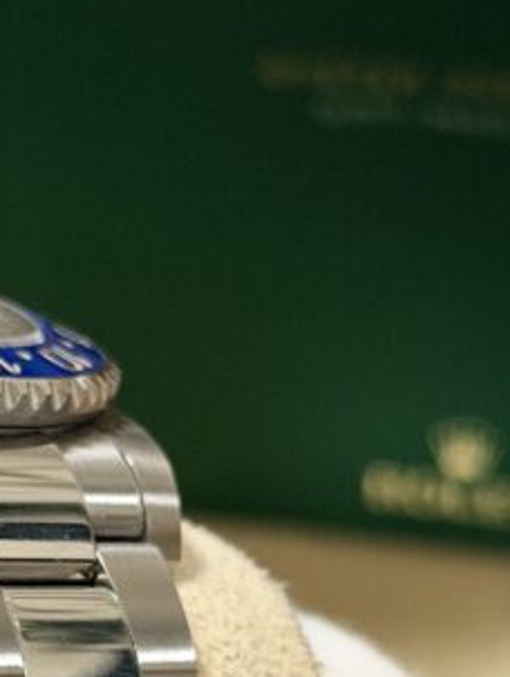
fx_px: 3176
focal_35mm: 162
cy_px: 632
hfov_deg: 9.1
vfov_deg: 12.1
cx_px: -13
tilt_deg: -58.4
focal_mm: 6.76
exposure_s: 1/40
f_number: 1.78
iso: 200
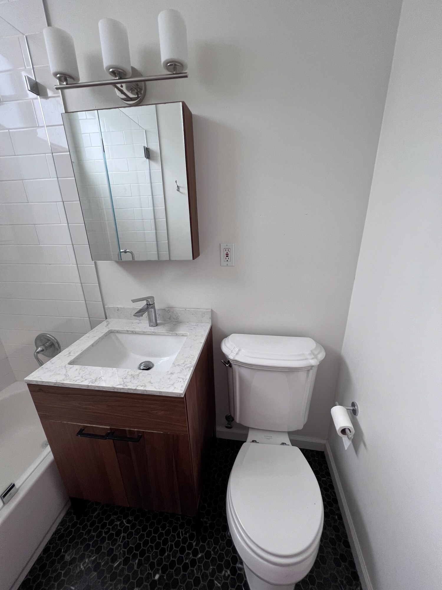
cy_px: 295
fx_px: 221
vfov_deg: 106.2
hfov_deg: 89.9
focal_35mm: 13
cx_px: 221
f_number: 1.8
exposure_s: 1/99
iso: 100
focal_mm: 1.57
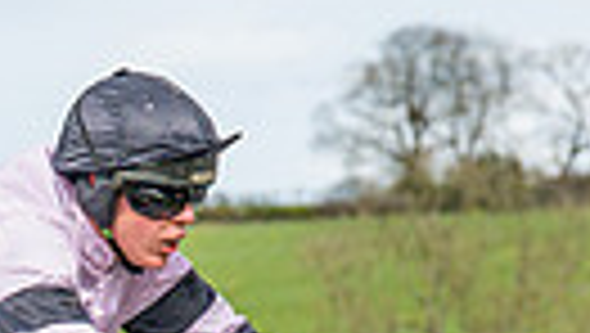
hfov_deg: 3.6
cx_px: 178
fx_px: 9365
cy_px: 770
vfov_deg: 2.0
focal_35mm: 598
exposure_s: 1/2500
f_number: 4
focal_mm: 74
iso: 400
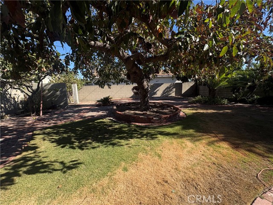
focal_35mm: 14
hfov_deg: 102.1
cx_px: 136
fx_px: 110
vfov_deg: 85.7
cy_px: 102
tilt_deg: -7.6
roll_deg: +1.6
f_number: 2.2
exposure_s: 1/1143
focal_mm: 2.22
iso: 50
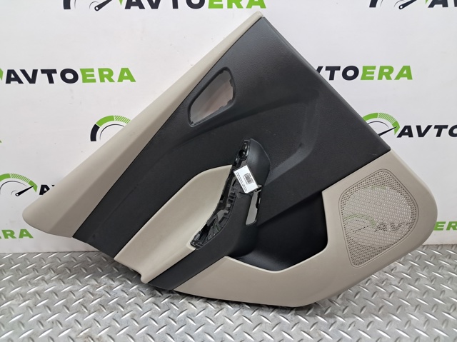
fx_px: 356
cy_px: 171
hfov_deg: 65.4
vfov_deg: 51.3
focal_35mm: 27
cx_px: 228
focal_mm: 4
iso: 160
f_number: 1.8
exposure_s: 1/50
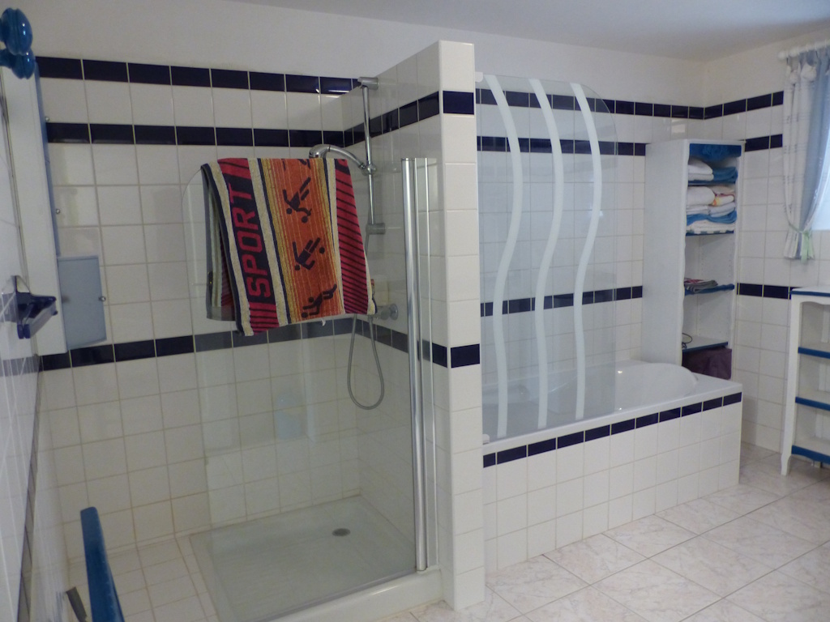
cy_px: 311
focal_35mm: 25
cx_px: 415
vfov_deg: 54.9
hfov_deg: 69.4
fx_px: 599
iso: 400
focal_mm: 4.5
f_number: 2.8
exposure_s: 1/15
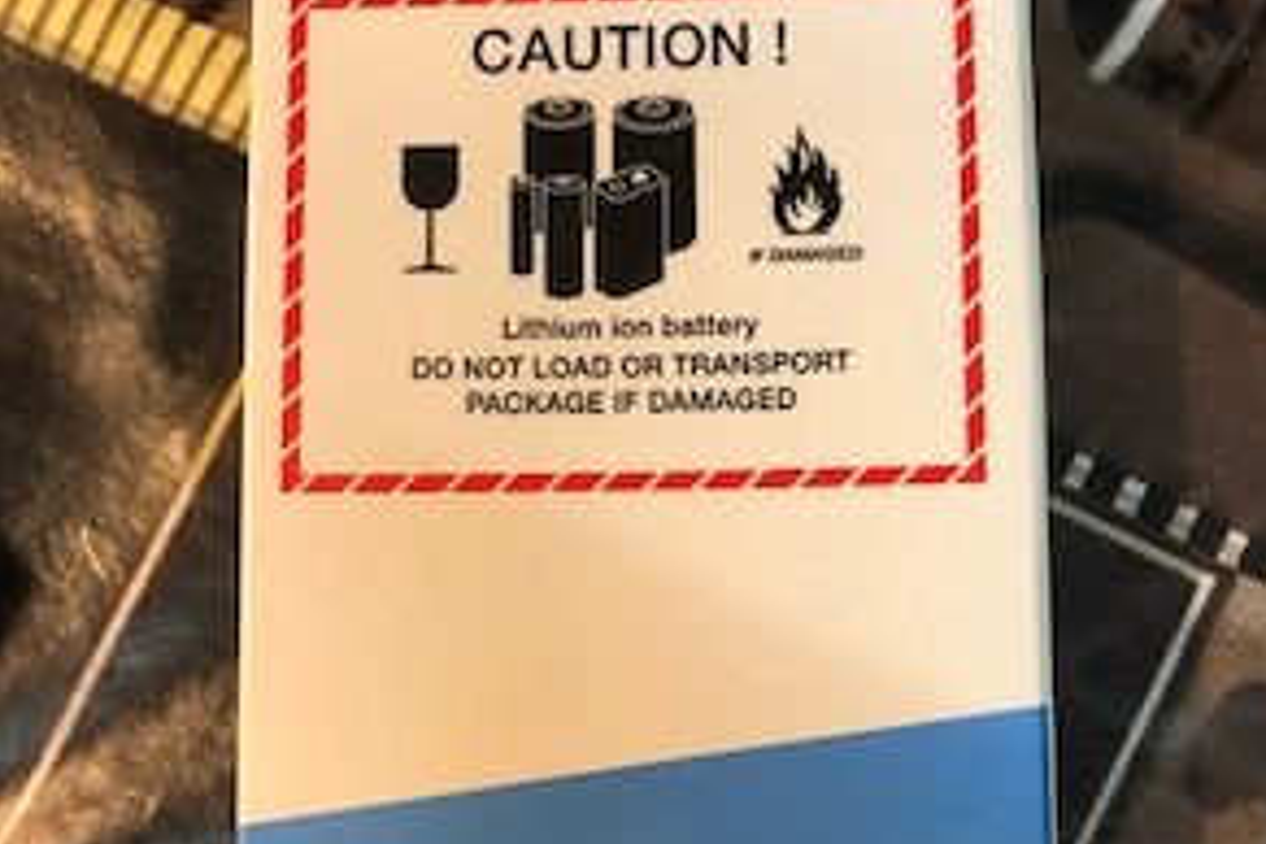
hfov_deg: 48.5
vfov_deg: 32.8
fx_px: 1407
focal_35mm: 40
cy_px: 622
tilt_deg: -81.4
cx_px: 648
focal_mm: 3.99
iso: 40
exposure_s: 1/33
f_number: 1.8
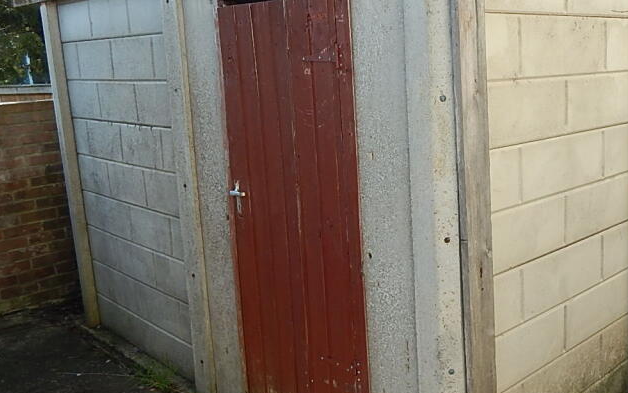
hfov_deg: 49.3
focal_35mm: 38
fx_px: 651
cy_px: 176
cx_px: 477
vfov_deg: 33.6
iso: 125
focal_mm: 4
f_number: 3
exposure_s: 1/500
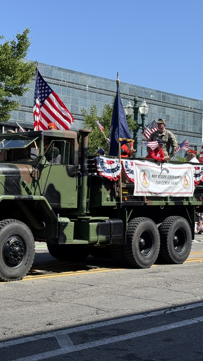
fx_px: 670
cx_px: 39
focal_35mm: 70
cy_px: 180
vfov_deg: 30.1
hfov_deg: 17.1
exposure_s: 1/2577
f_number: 1.78
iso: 64
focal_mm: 6.76
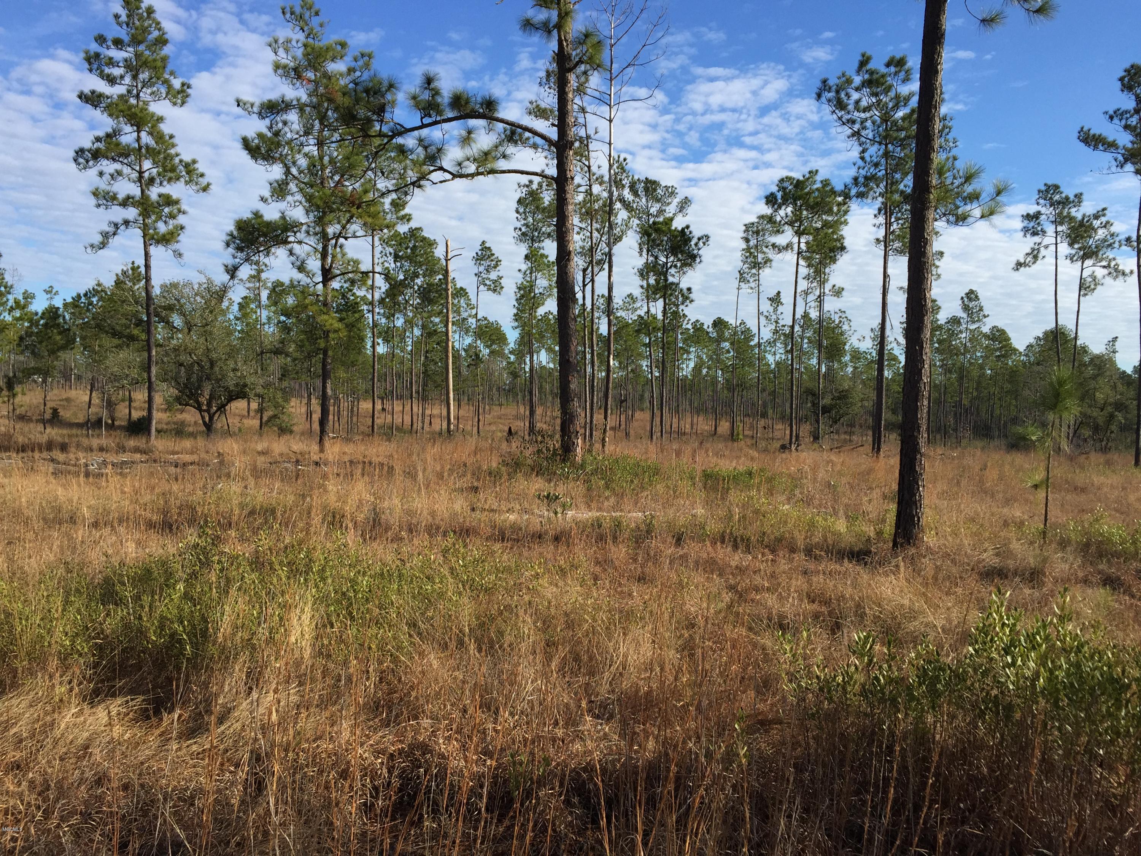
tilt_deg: -1.4
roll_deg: -1.4
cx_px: 570
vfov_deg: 48.2
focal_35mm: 29
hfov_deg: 61.7
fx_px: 956
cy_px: 428
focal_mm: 4.15
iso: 32
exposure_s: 1/1980
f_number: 2.2
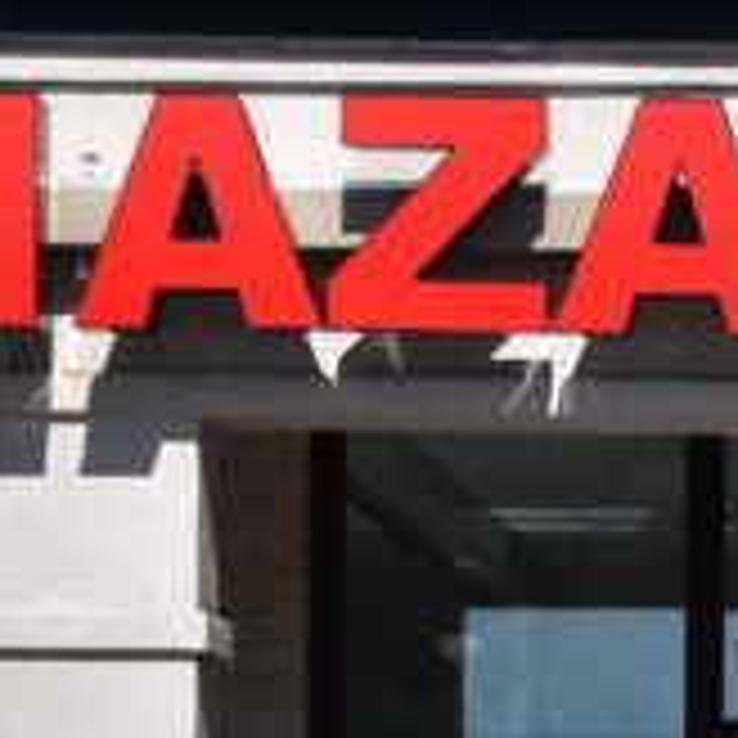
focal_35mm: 271
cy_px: 1310
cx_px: 1138
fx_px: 6537
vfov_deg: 6.3
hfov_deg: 6.4
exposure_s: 1/500
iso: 220
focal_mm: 34
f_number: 11
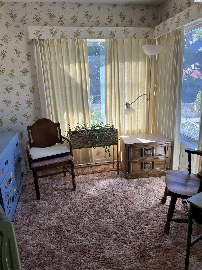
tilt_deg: -15.3
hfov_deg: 53.1
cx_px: 101
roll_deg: +2.9
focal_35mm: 26
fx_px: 202
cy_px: 135
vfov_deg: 67.3
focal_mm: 5.7
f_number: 1.5
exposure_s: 1/260
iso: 40
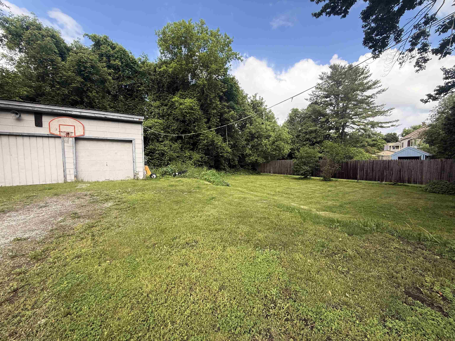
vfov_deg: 85.7
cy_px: 170
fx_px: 184
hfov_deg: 102.1
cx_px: 228
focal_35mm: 14
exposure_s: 1/349
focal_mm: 2.22
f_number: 2.2
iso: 64
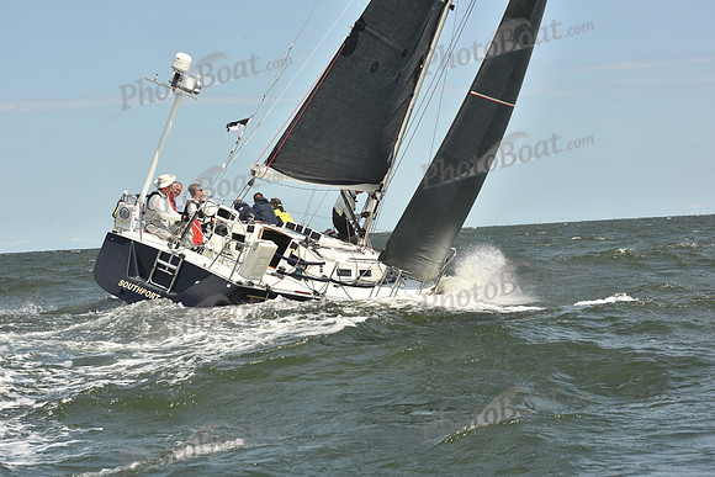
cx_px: 358
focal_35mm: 95
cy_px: 238
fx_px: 1887
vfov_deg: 14.4
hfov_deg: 21.5
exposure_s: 1/800
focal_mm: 95
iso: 250
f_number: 9
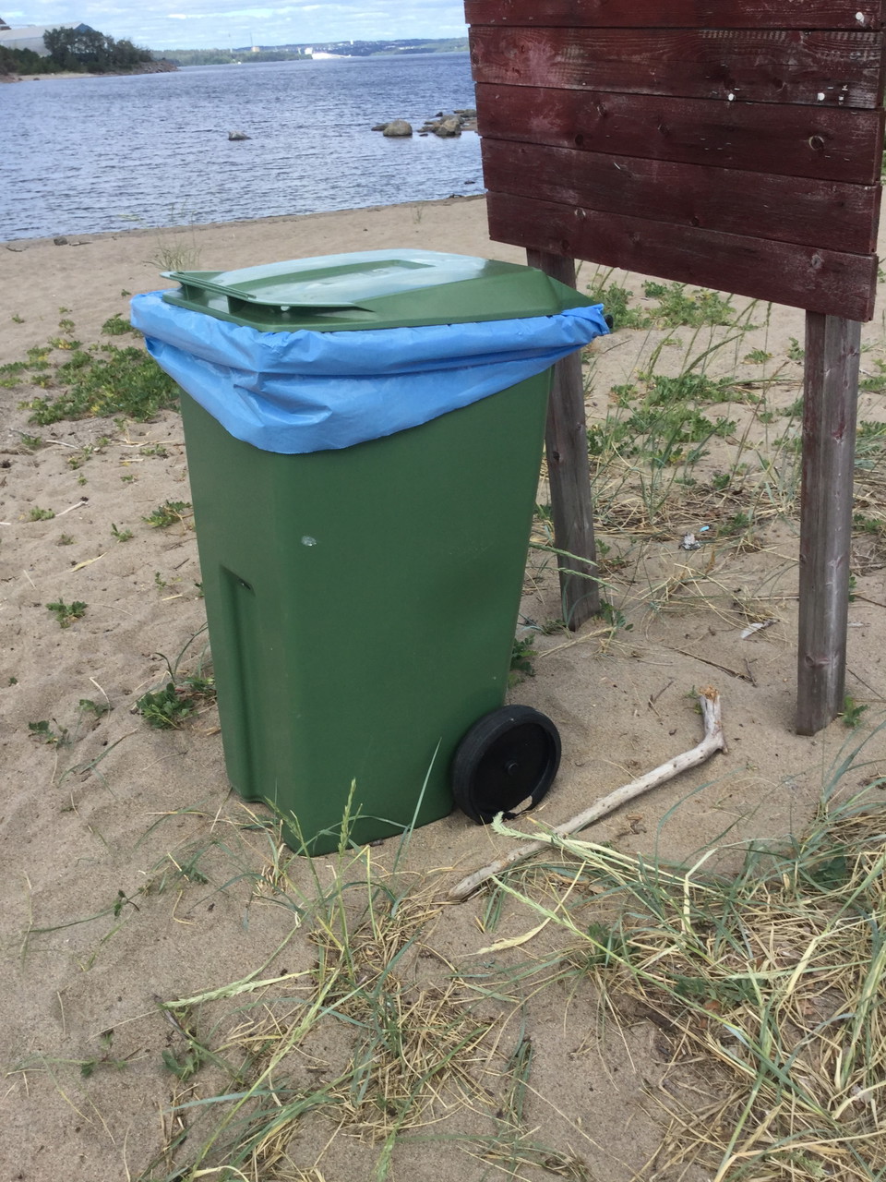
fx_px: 1058
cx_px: 443
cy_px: 591
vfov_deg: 58.4
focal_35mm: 31
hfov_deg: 45.4
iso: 25
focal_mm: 3.3
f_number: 2.4
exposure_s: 1/631
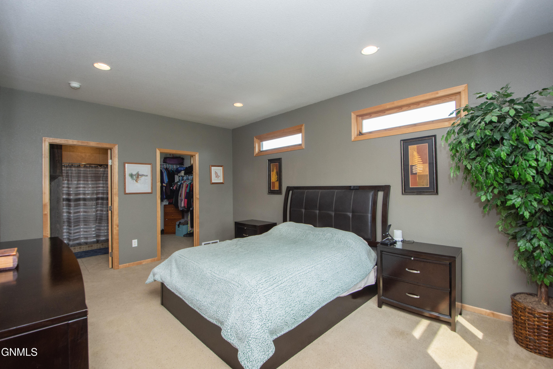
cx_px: 276
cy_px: 184
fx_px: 230
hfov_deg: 100.4
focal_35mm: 15
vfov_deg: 77.3
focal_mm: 10
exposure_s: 1/60
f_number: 7.1
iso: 500
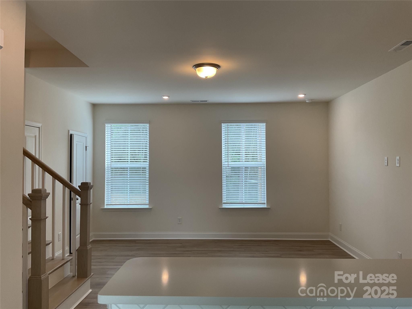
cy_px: 154
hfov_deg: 61.7
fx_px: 345
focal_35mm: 29
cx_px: 206
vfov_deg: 48.2
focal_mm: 3
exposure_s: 1/120
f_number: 1.8
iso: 50
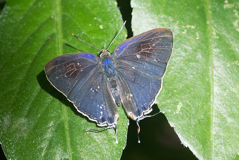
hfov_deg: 5.0
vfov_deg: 3.3
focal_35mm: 411
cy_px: 85
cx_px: 128
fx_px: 2730
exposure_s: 1/500
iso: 800
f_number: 11
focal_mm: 150
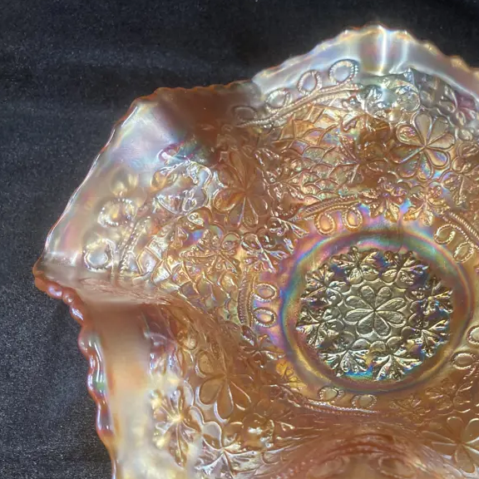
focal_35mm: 44
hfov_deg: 36.8
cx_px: 397
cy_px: 300
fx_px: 689
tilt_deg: -56.1
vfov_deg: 38.1
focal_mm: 3.99
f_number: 1.8
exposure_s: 1/50
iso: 125
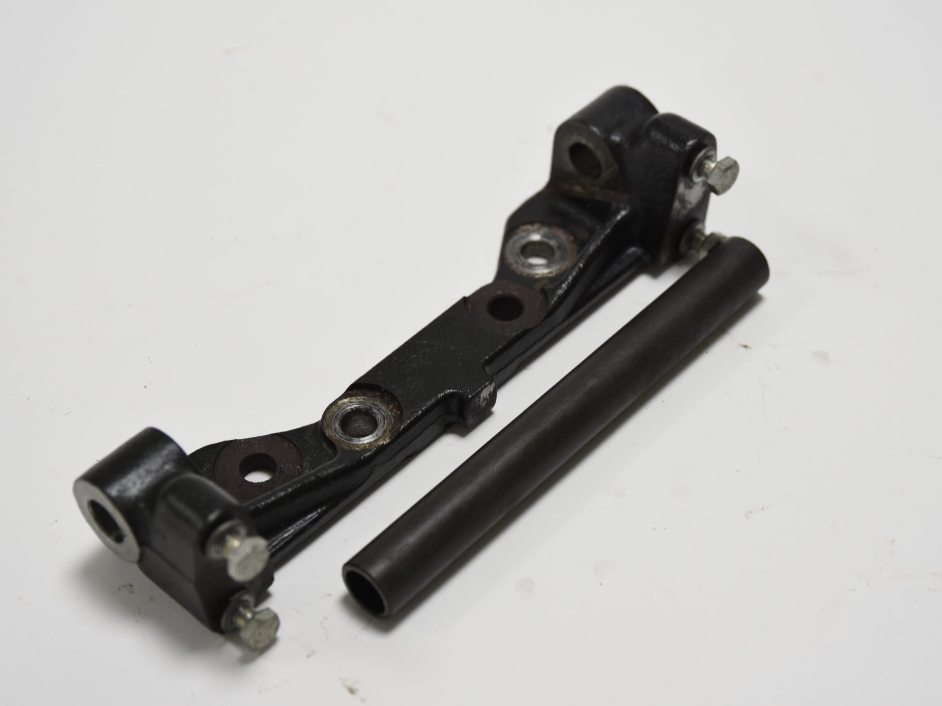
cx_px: 478
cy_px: 353
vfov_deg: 20.0
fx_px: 2001
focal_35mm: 74
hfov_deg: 26.5
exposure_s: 1/100
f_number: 2.8
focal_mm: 45
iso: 320
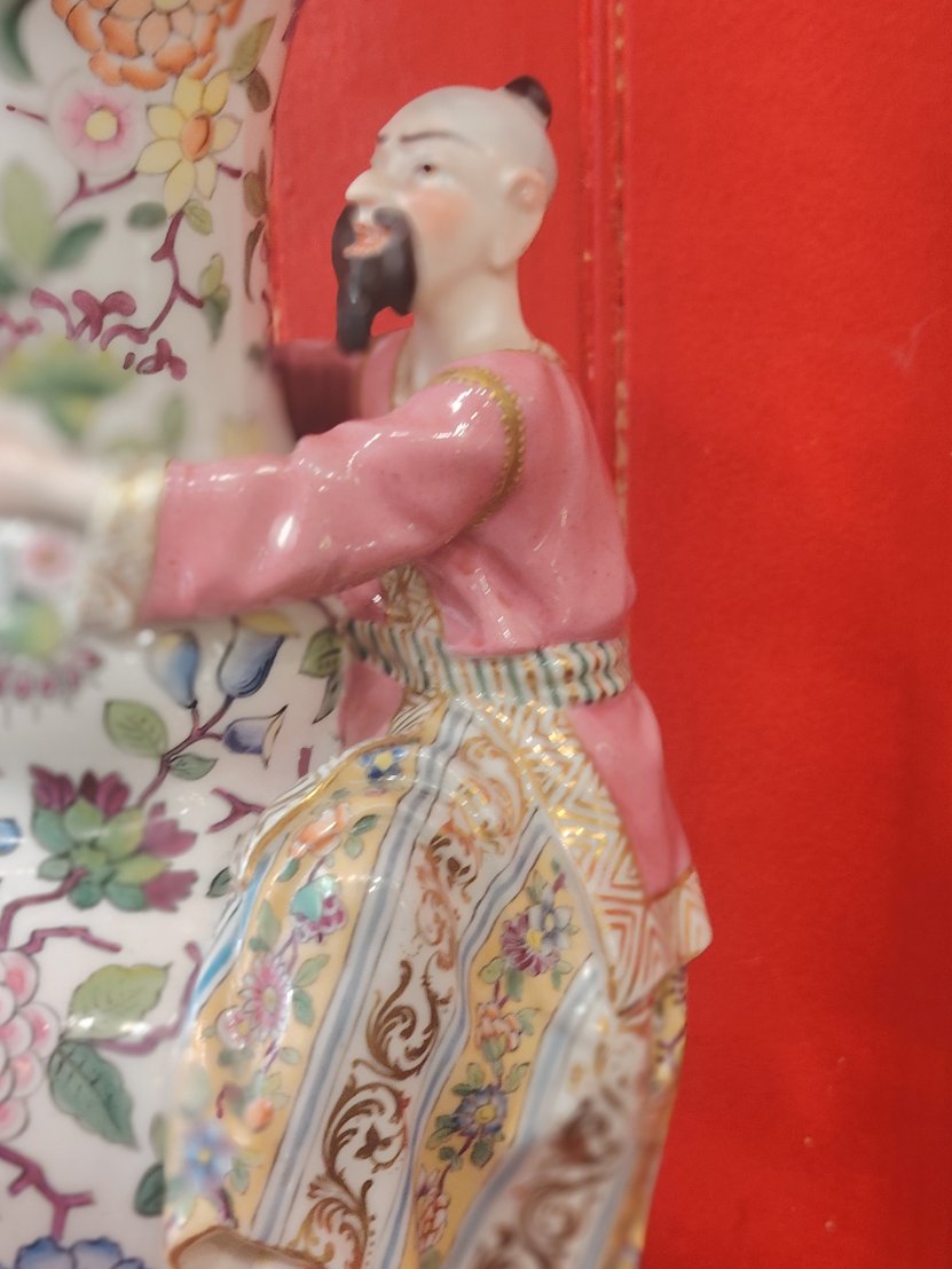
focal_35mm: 52
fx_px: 1907
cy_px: 624
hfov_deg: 28.0
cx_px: 442
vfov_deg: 36.8
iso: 1022
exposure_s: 1/25
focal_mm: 5.25
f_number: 4
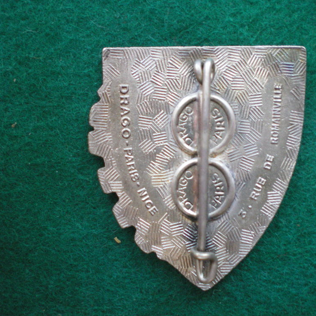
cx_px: 161
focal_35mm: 45
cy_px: 158
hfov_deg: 37.6
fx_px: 465
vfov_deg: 37.6
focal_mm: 6.3
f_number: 3.1
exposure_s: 1/15
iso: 400
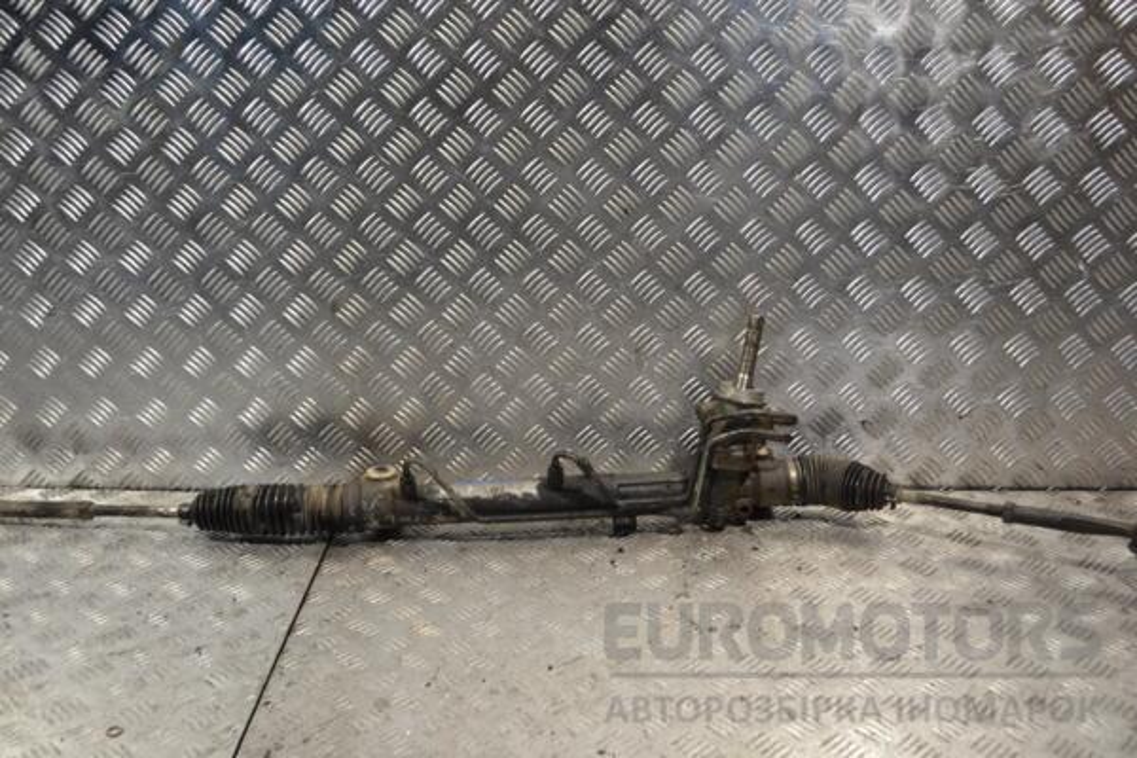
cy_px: 379
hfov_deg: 49.6
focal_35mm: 39
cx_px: 568
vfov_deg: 34.2
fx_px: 1232
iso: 400
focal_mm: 26
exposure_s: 1/100
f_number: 5
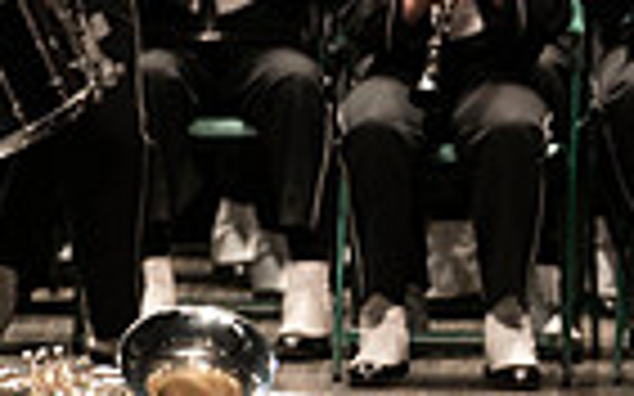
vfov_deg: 1.6
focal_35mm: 841
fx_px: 14525
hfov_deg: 2.5
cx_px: 1151
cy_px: -212
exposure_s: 1/500
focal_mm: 200
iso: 2500
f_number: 2.8
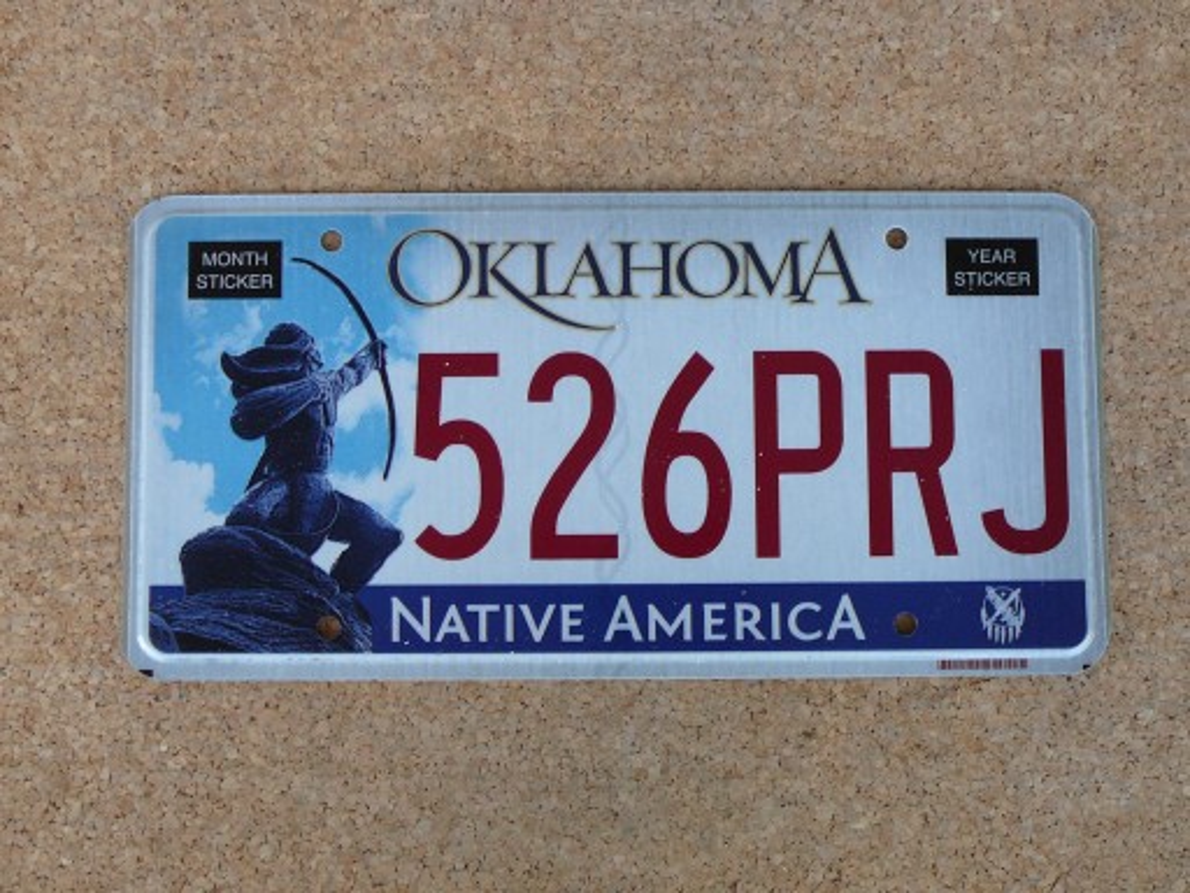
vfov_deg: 30.9
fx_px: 1616
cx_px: 595
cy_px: 446
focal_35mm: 47
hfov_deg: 40.4
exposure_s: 1/60
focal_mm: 7
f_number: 3.3
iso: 100
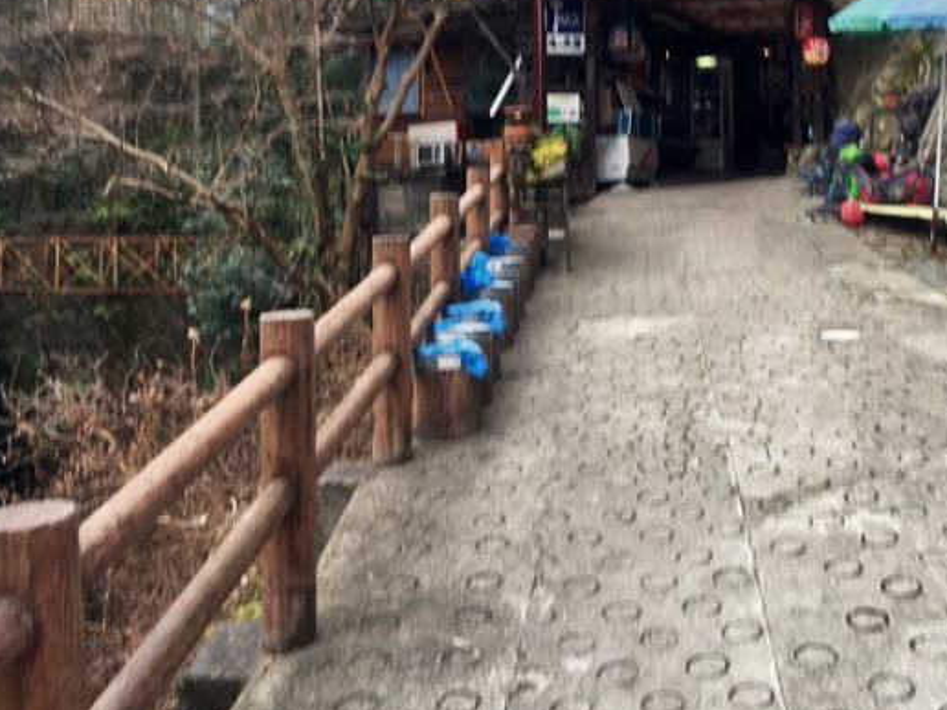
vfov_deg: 32.0
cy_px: 266
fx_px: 1231
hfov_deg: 42.0
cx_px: 541
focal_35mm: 45
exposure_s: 1/120
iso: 32
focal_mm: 4.15
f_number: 2.2
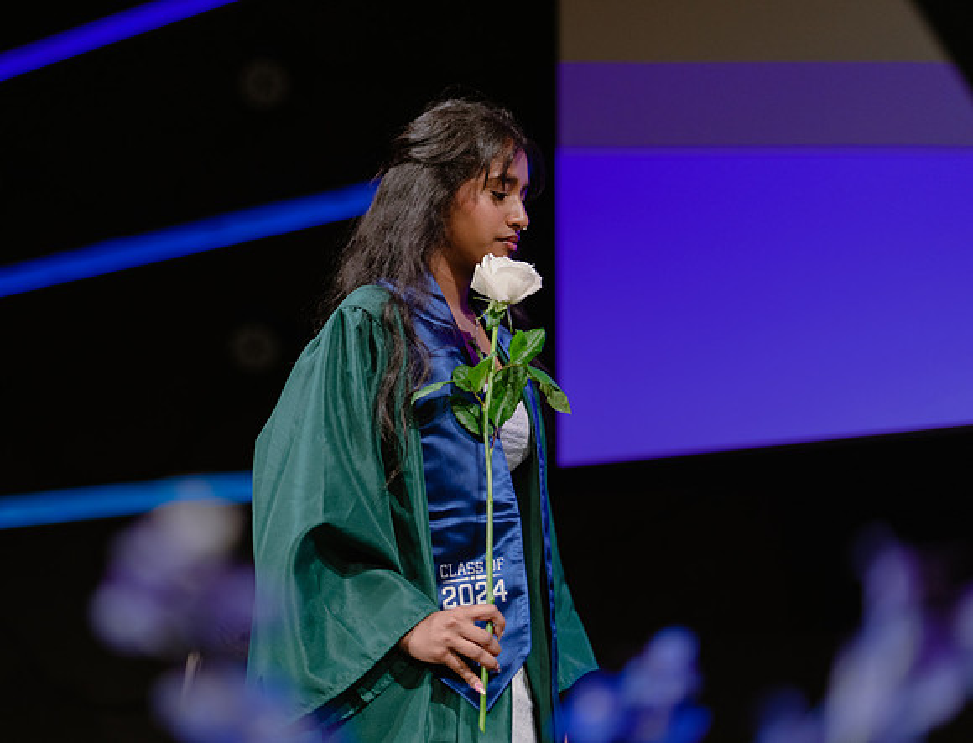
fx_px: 1776
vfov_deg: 23.6
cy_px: 320
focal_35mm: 63
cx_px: 343
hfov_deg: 30.5
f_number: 1.2
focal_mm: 50
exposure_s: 1/320
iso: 640
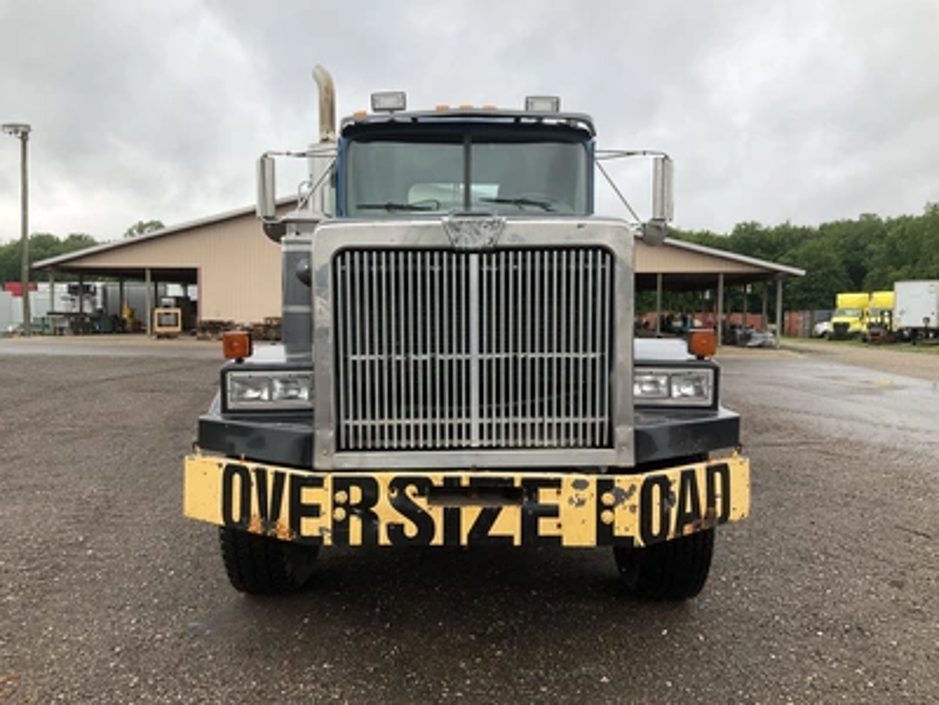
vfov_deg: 48.2
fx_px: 787
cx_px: 470
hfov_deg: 61.7
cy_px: 352
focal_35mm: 29
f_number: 1.8
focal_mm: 3
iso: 25
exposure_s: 1/435
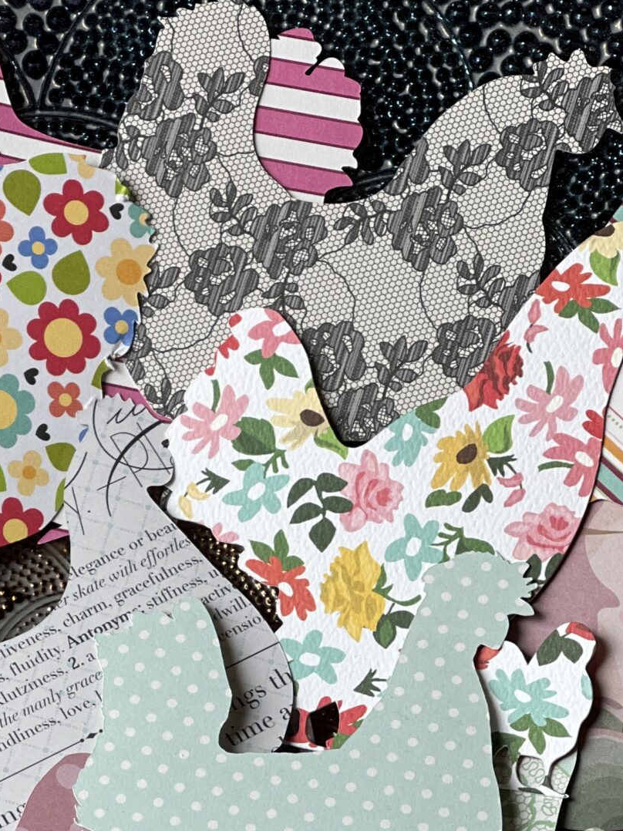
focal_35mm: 152
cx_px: 120
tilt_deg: -52.7
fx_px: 3649
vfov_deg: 12.9
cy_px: 757
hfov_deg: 9.7
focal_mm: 7.5
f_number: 2.2
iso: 50
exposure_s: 1/121
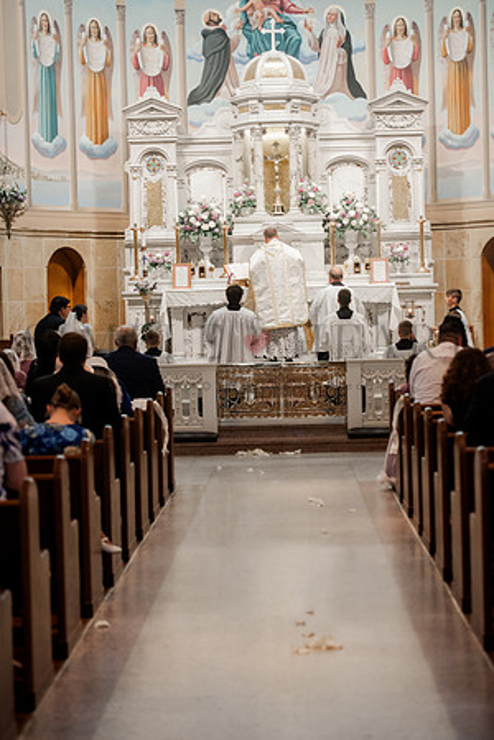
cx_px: 247
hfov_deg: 16.7
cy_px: 370
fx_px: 1688
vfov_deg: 24.8
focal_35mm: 82
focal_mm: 82
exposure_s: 1/125
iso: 1000
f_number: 2.8
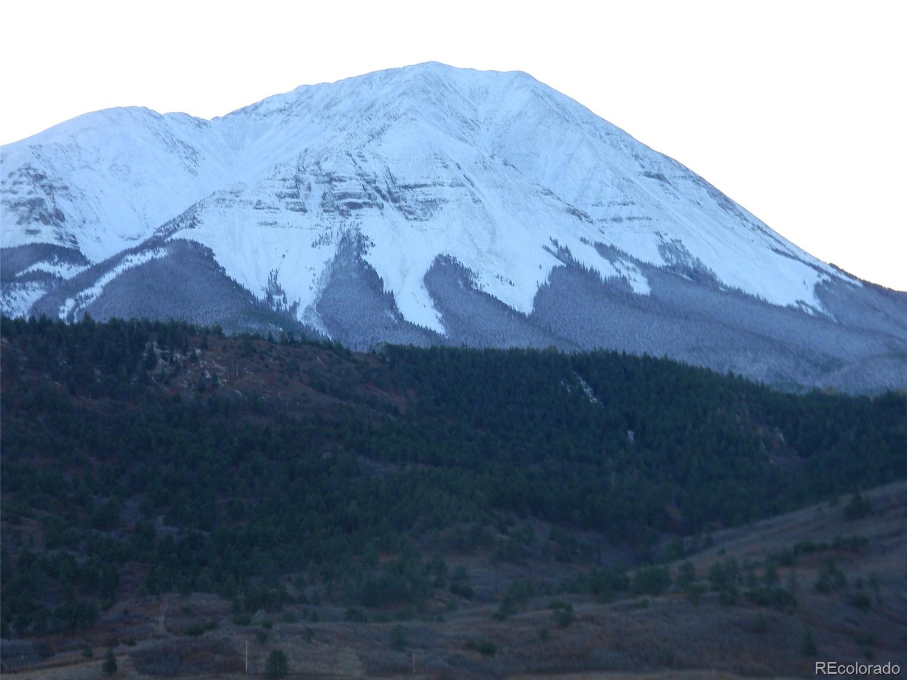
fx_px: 2751
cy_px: 340
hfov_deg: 18.7
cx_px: 454
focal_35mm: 105
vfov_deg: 14.1
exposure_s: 1/39.2
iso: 80
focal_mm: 19
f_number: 4.7
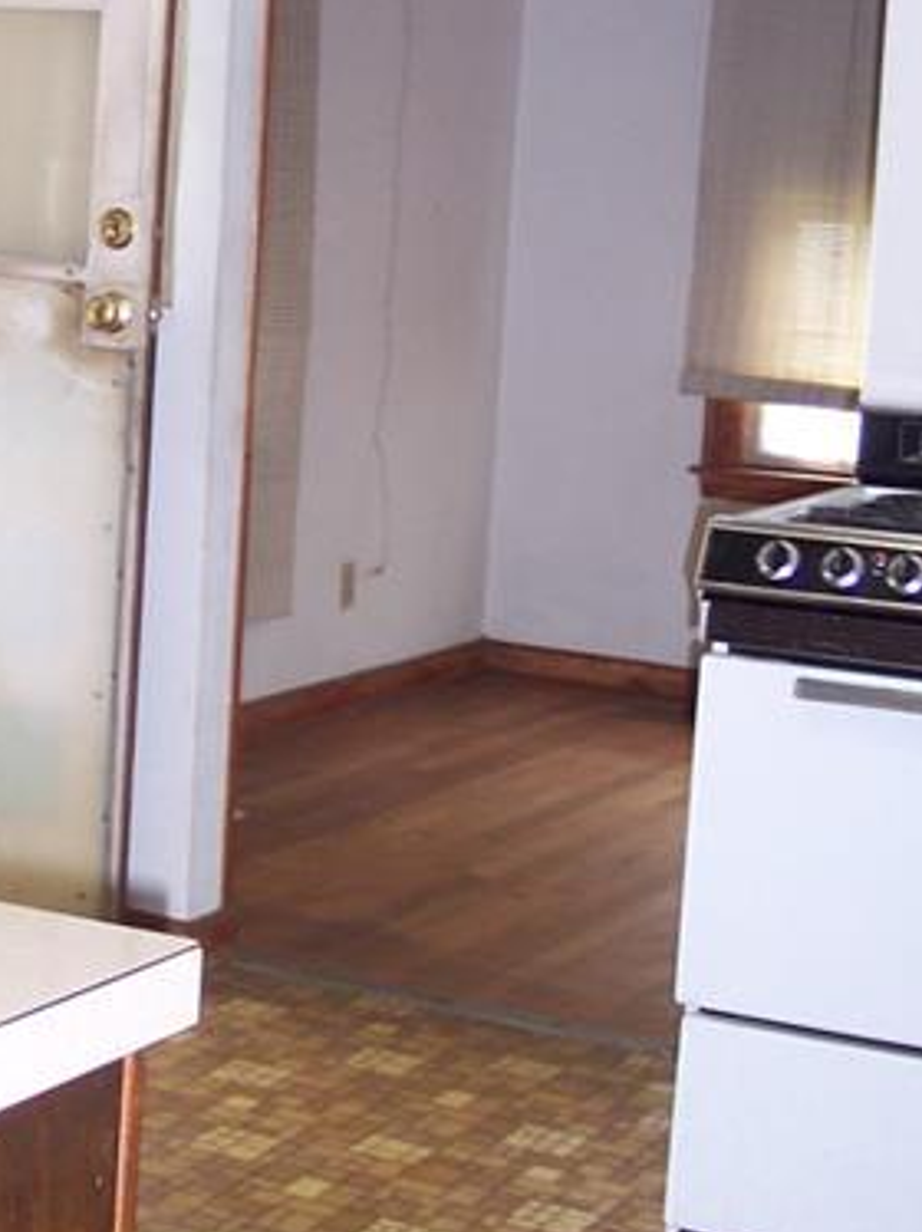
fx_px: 2773
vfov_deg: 25.0
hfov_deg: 18.8
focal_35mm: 78
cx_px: 242
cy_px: 511
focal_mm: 8
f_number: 2.8
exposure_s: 1/30
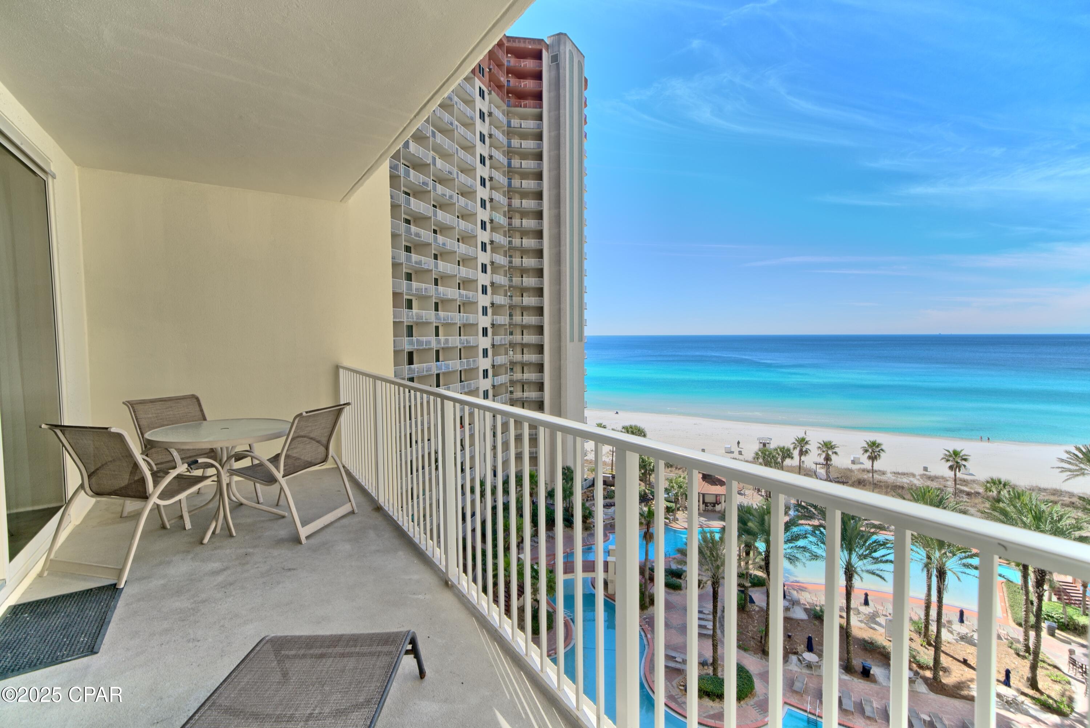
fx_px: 485
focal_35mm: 16
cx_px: 545
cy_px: 364
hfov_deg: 96.7
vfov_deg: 73.8
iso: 100
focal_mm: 16
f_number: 8
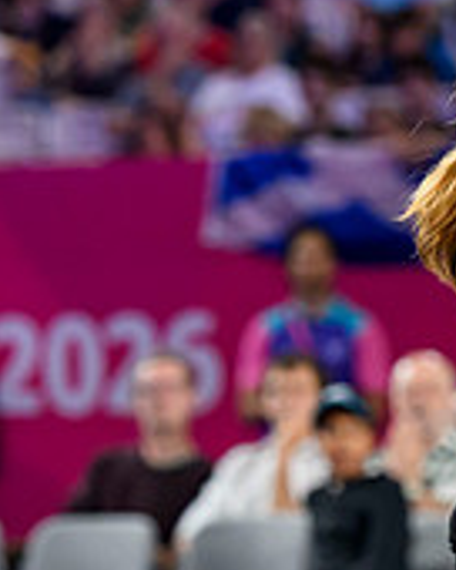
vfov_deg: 3.7
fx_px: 8857
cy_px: 403
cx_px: 585
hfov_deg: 2.9
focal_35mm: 525
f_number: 3.2
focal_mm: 120
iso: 2500
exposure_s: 1/1600
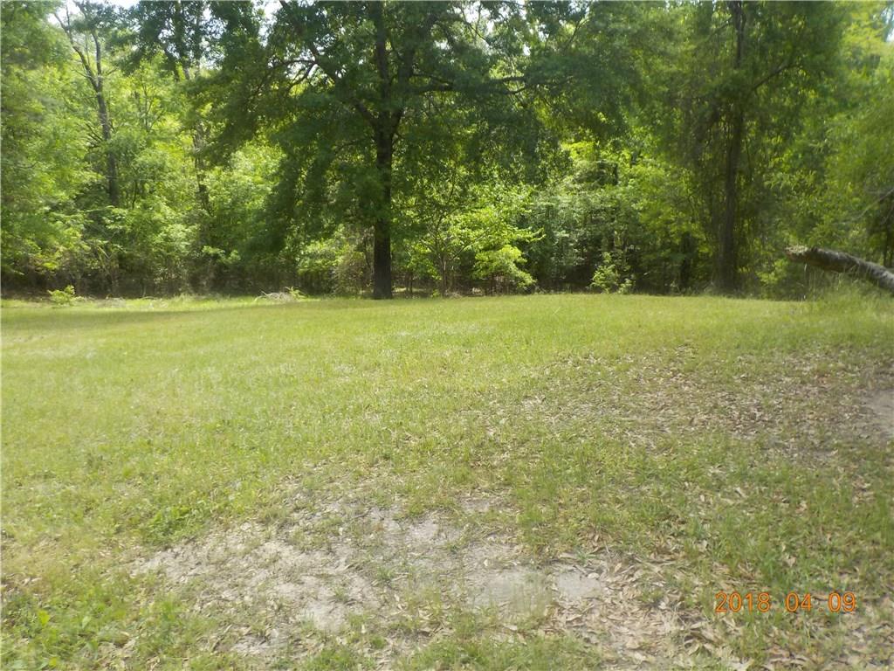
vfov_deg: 46.8
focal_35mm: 30
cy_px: 336
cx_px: 447
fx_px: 775
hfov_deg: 60.0
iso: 125
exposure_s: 1/400
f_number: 3.3
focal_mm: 4.1
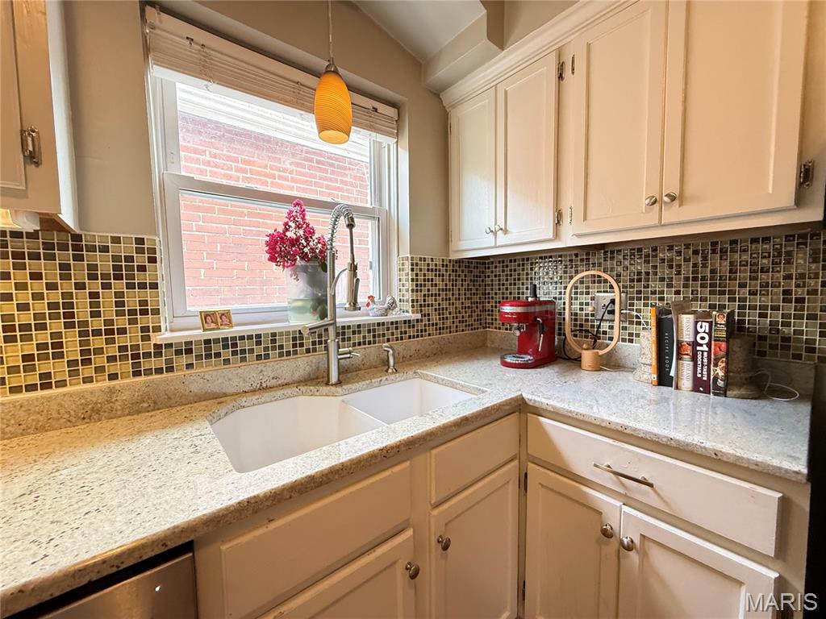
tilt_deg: -2.4
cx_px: 413
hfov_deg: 102.1
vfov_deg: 85.7
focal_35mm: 14
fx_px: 334
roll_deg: +0.5
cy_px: 310
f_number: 2.2
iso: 400
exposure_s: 1/60
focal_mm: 2.22
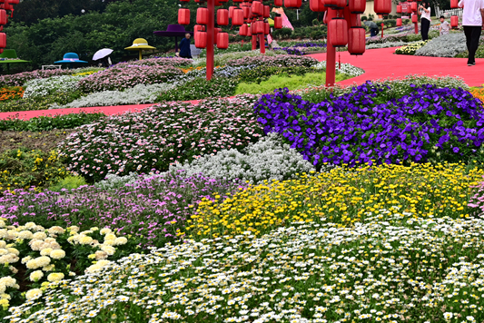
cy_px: 91
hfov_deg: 35.0
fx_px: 726
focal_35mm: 54
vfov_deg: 24.9
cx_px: 426
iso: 100
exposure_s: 1/125
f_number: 8
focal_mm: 24
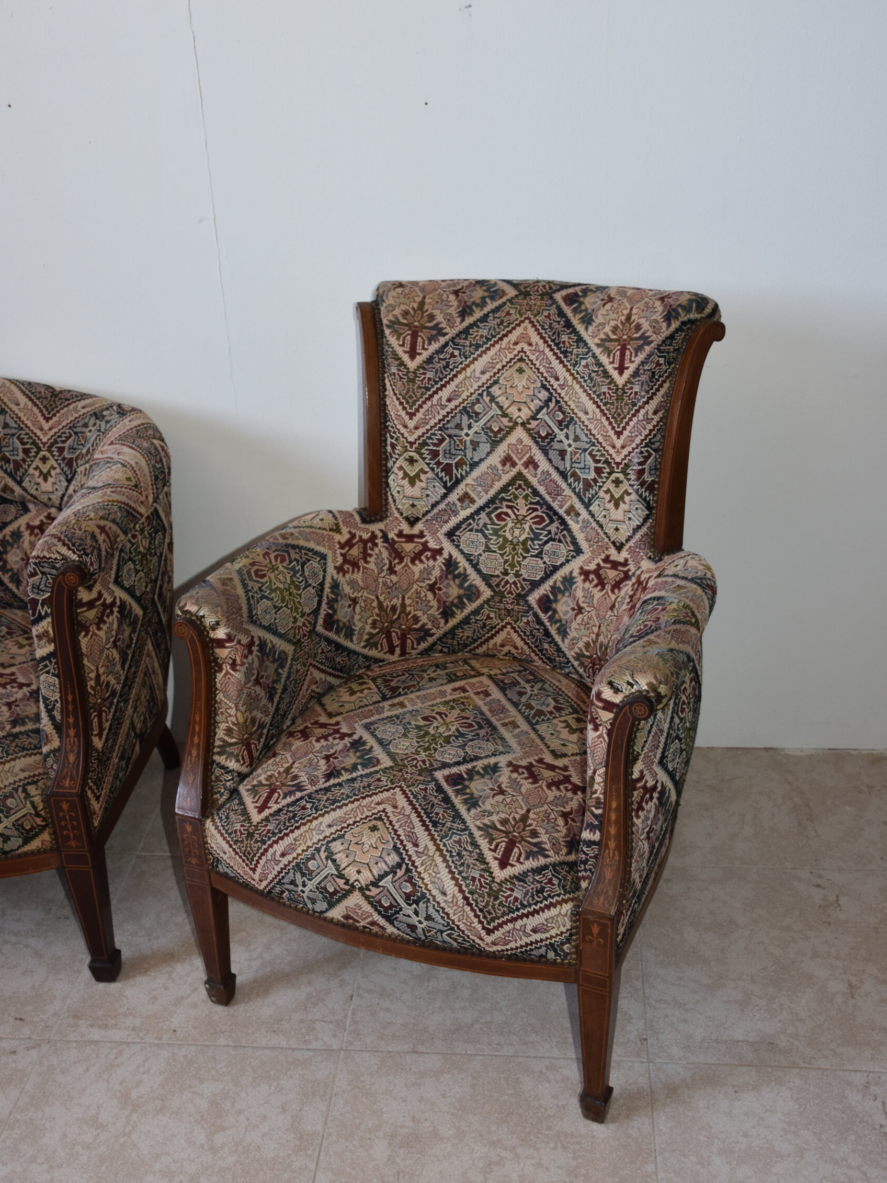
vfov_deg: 49.5
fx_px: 1283
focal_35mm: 38
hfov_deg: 38.1
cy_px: 552
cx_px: 444
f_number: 3.8
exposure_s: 1/60
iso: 400
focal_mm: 23
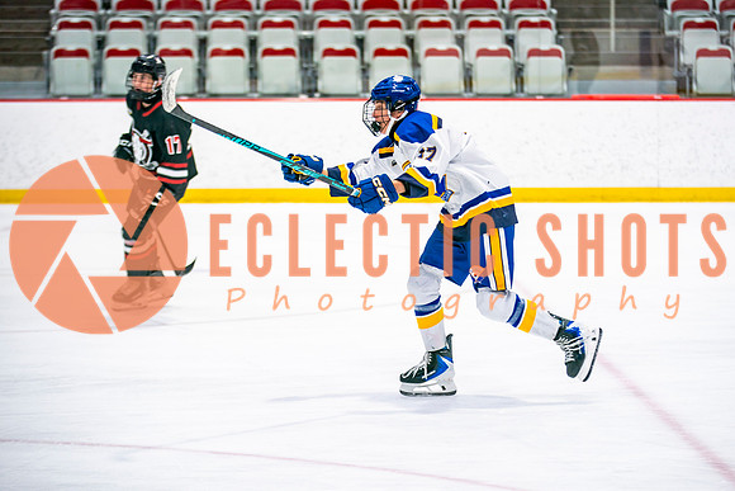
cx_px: 420
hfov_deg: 14.2
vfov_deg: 9.5
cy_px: 246
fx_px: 2951
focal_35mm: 145
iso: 400
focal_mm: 123
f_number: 2.8
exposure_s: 1/640
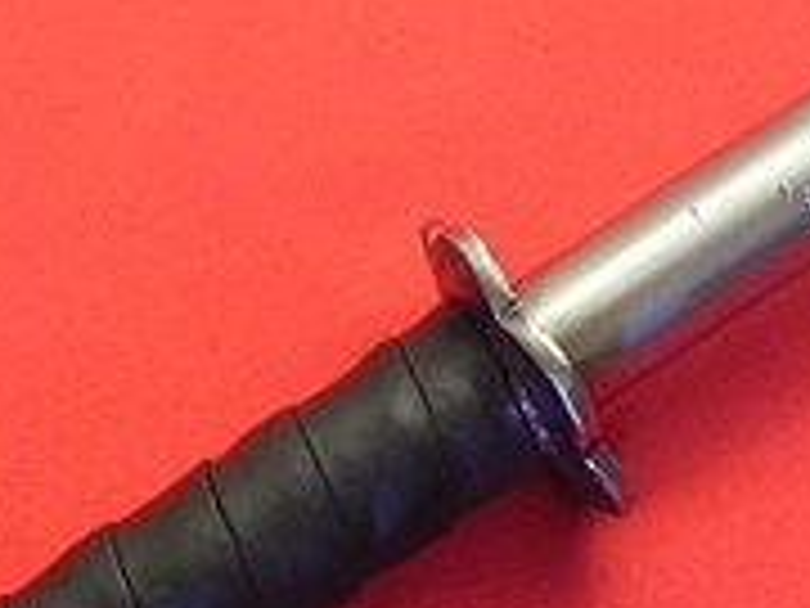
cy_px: 72
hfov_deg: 13.3
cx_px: 878
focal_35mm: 146
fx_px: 3416
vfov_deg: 10.1
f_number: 2.8
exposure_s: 1/3.3
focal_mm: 5.8
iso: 236
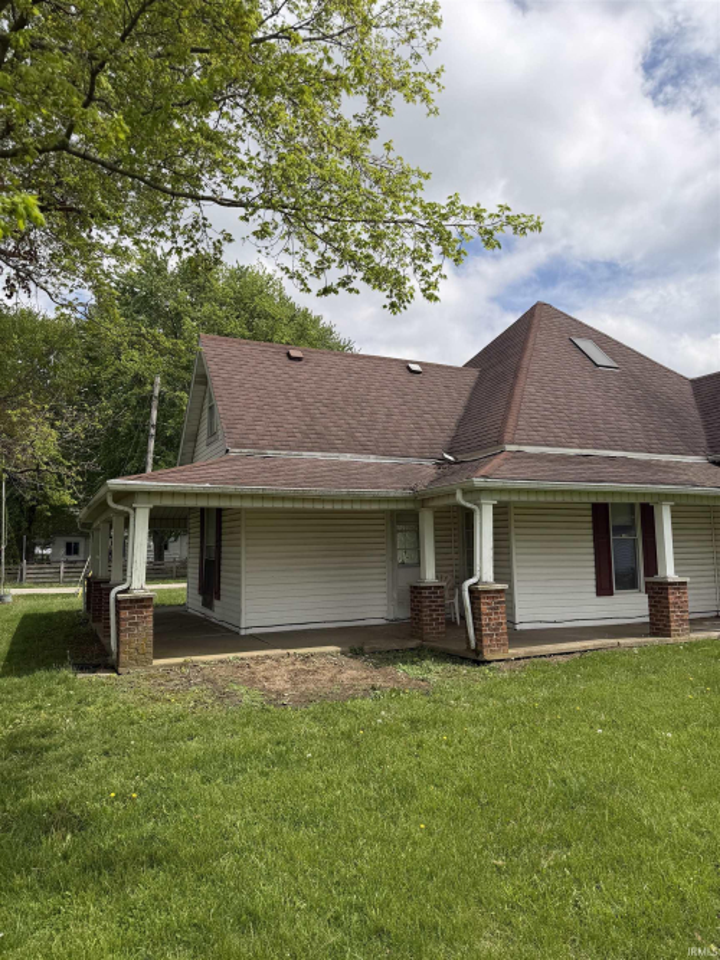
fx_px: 666
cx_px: 360
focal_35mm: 24
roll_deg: -0.6
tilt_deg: +5.2
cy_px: 480
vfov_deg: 71.6
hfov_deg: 56.8
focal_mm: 6.76
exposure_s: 1/6711
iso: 80
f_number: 1.78
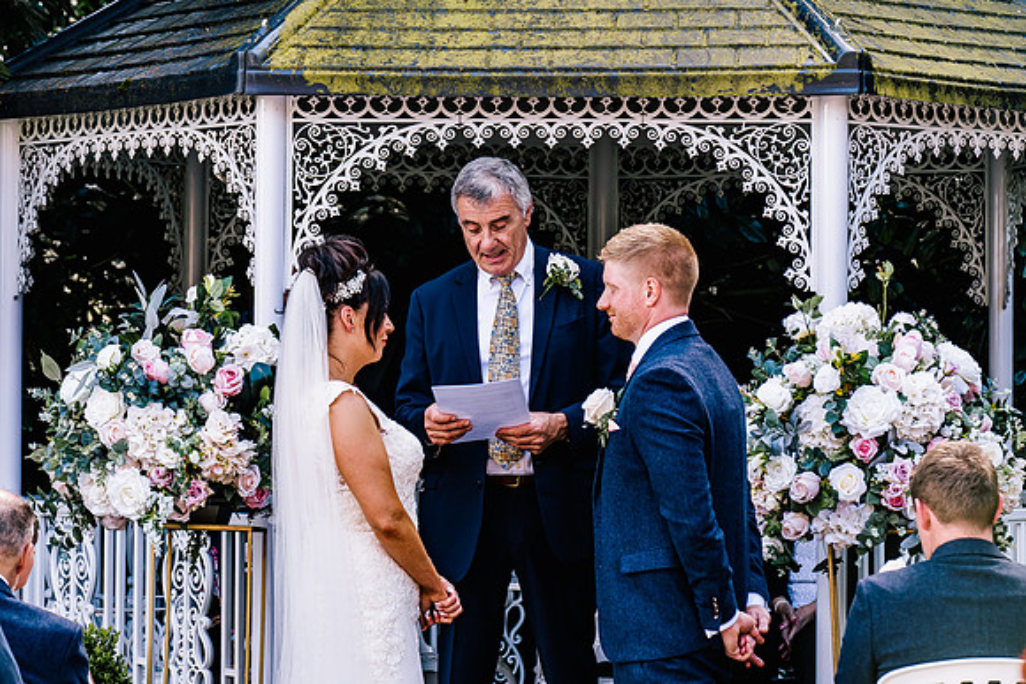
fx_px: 3763
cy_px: 342
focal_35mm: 132
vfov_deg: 10.4
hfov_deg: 15.5
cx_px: 513
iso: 400
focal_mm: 128
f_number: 5.6
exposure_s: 1/320
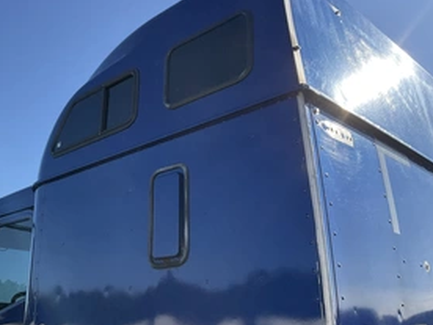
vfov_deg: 34.3
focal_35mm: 42
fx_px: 525
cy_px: 157
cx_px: 160
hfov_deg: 44.4
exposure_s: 1/1342
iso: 25
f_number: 1.8
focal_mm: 3
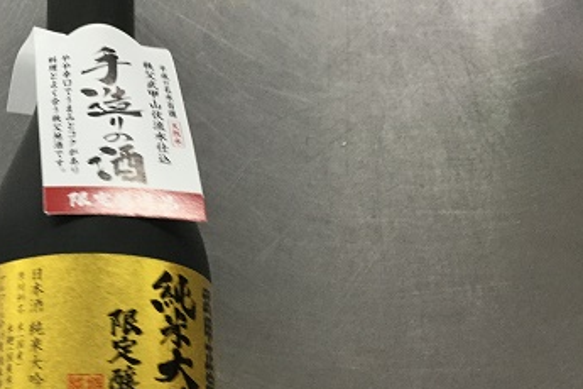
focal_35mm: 61
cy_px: 220
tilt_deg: -75.1
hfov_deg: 31.2
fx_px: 988
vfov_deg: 22.2
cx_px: 45
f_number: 2.4
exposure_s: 1/30
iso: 100
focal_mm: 3.3
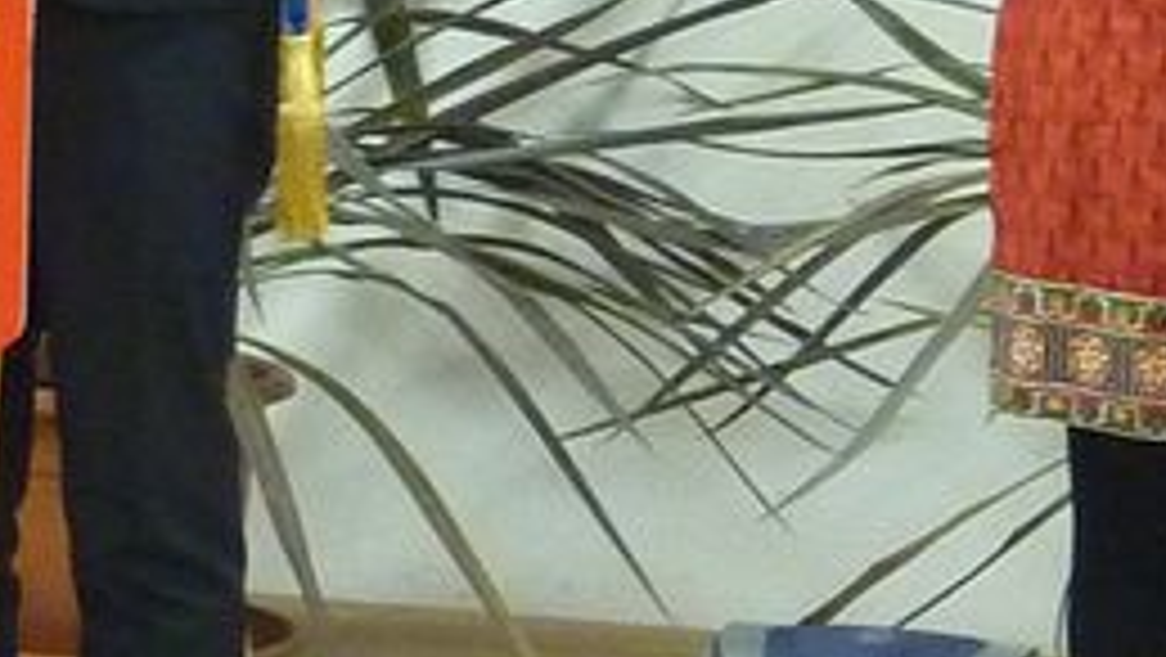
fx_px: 6032
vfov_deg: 6.2
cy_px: -112
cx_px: 617
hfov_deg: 11.0
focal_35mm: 195
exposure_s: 1/13
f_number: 3.5
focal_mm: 5.3
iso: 400
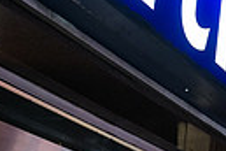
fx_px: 678
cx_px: 412
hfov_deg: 16.0
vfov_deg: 12.6
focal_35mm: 108
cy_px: 40
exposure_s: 1/50
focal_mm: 24
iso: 1250
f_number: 3.2
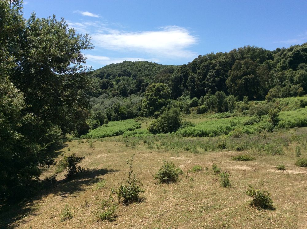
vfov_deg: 44.1
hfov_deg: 56.9
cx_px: 154
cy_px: 114
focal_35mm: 32
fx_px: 283
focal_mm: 3.3
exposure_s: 1/1466
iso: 32
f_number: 2.4
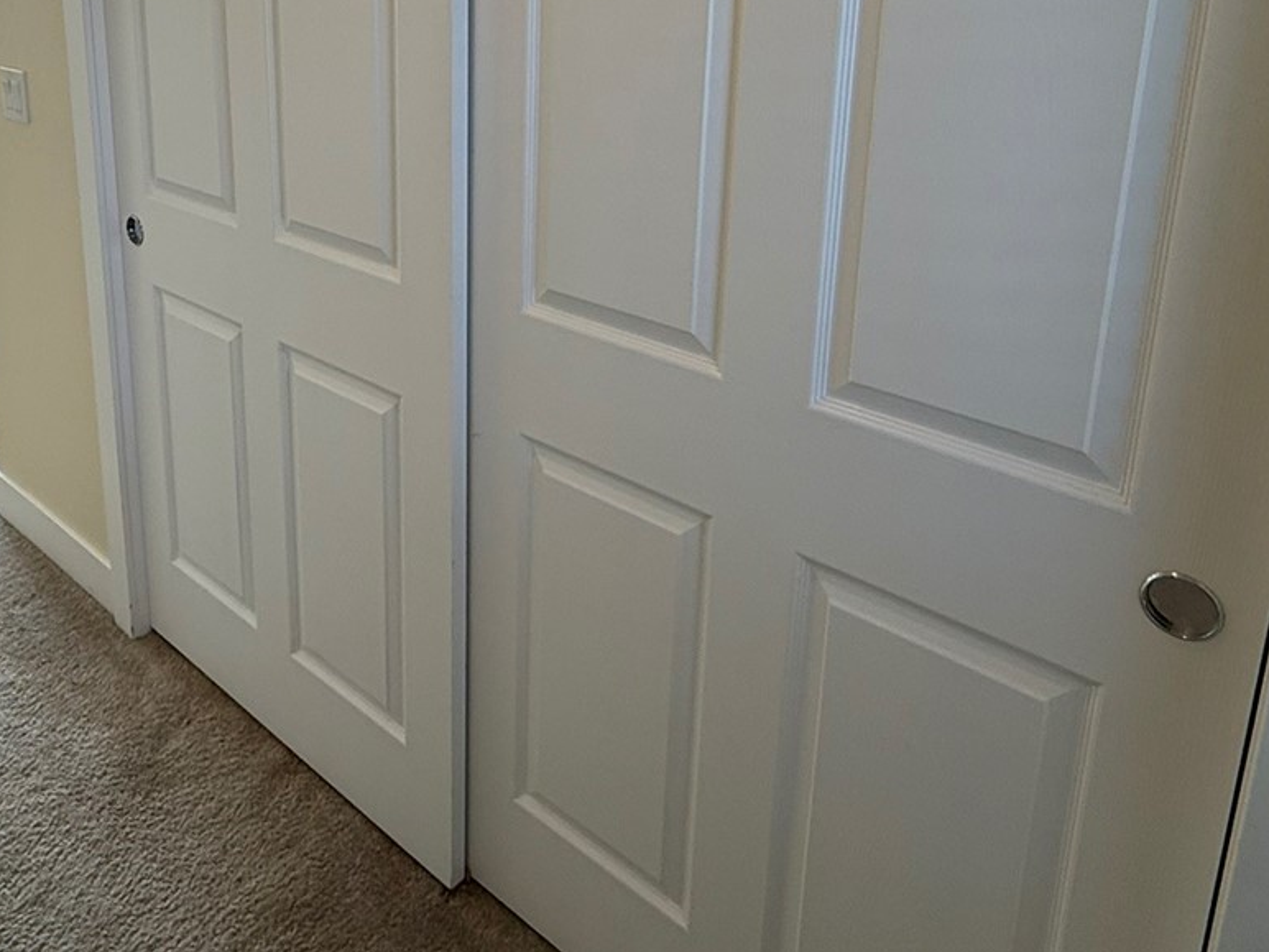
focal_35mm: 29
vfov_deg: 45.2
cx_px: 429
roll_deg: +0.3
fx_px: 1063
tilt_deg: -13.2
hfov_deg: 60.3
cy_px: 159
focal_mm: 2.22
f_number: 2.2
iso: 100
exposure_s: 1/120
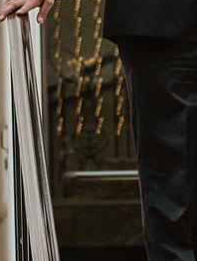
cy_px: -73
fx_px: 4701
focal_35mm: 621
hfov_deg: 2.4
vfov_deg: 3.2
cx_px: 257
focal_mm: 70
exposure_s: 1/800
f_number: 4.5
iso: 640
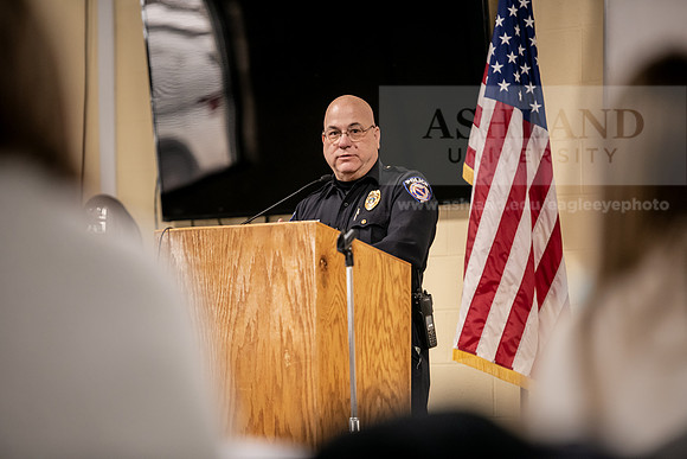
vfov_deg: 8.3
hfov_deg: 12.4
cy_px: 230
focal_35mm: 165
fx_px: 3149
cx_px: 344
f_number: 2.8
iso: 2000
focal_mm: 165
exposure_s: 1/200
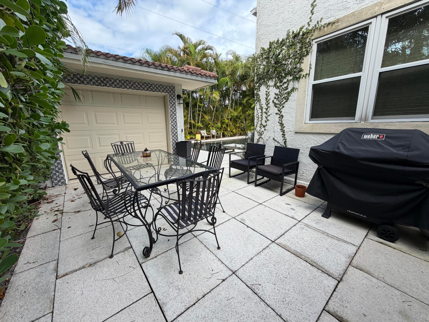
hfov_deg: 102.1
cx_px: 214
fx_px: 174
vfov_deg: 85.7
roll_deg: +0.7
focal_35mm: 14
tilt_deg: -12.0
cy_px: 161
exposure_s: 1/502
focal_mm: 2.22
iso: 64
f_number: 2.2
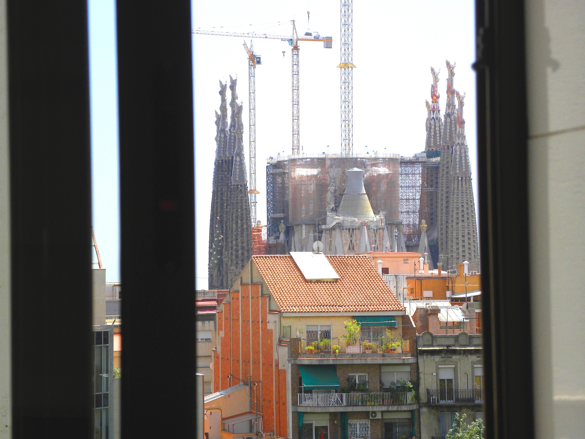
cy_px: 220
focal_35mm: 117
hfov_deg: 16.8
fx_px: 1977
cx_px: 292
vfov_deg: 12.7
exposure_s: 1/407
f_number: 4.5
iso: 64
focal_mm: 20.8
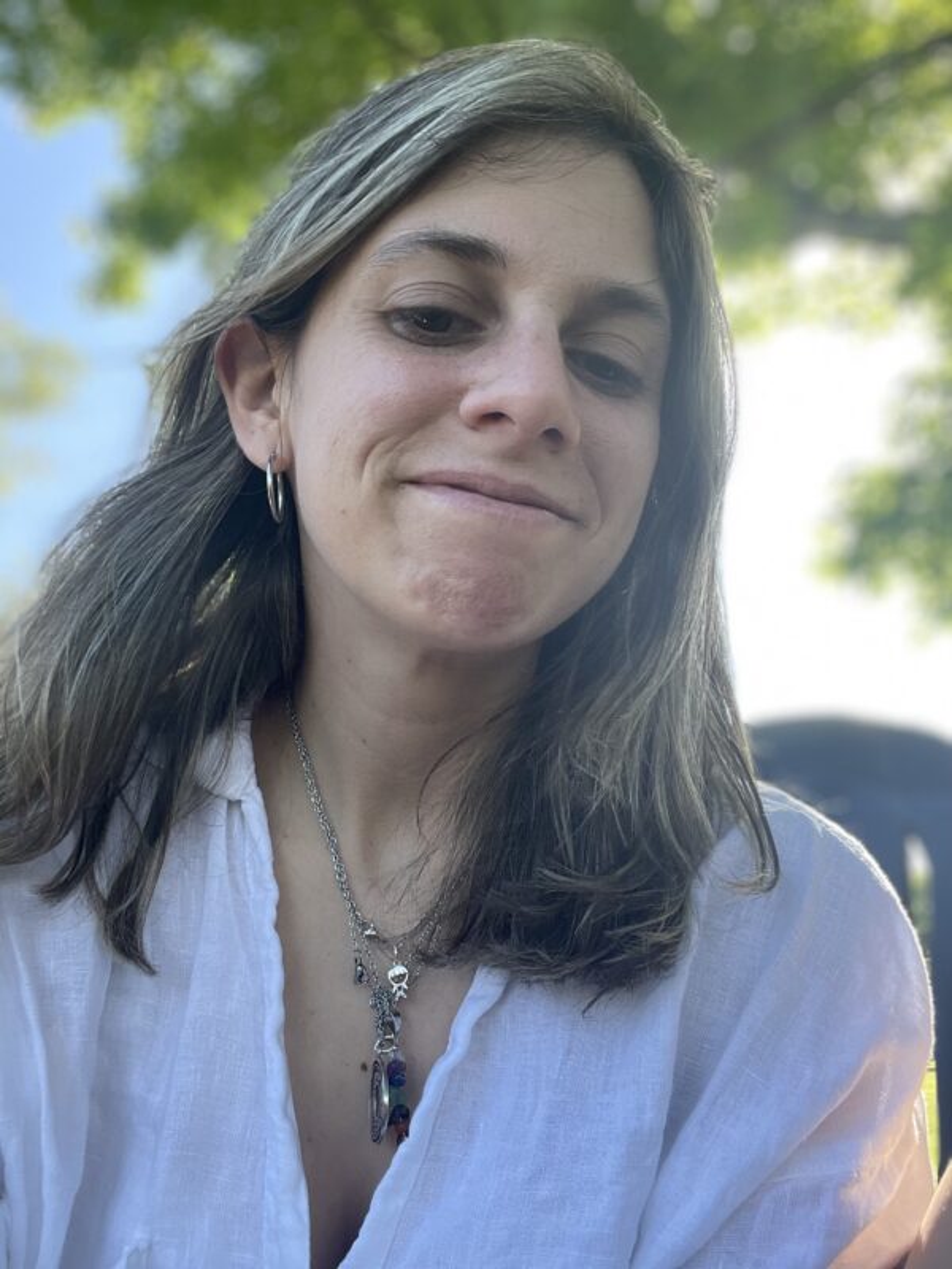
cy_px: 634
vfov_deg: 60.0
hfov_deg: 46.8
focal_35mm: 30
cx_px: 476
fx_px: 1100
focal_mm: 2.71
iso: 40
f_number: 2.2
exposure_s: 1/121
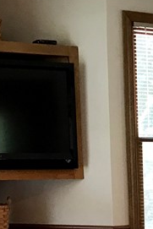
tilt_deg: -8.1
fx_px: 700
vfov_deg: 17.7
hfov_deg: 11.8
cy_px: 271
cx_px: 245
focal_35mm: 110
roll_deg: +0.7
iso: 32
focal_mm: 3.99
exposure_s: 1/30
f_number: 1.8
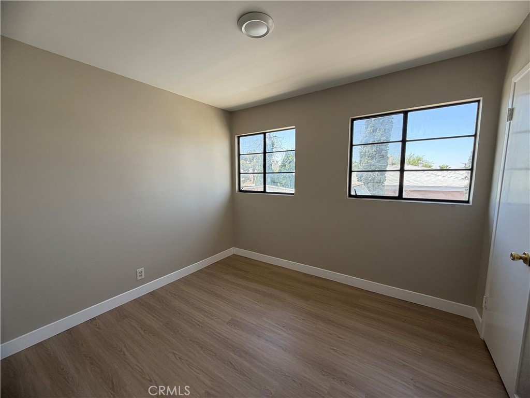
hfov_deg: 102.1
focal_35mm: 14
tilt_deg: -7.1
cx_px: 265
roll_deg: +1.3
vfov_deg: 85.7
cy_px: 199
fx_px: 214
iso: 64
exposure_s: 1/121
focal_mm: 2.22
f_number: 2.2
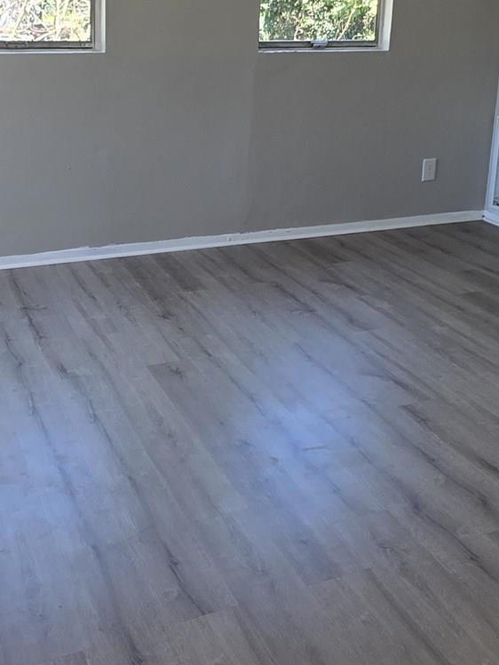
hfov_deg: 35.8
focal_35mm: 40
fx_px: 769
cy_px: 184
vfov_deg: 45.5
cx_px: 185
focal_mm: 2.2
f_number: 1.9
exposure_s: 1/120
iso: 64
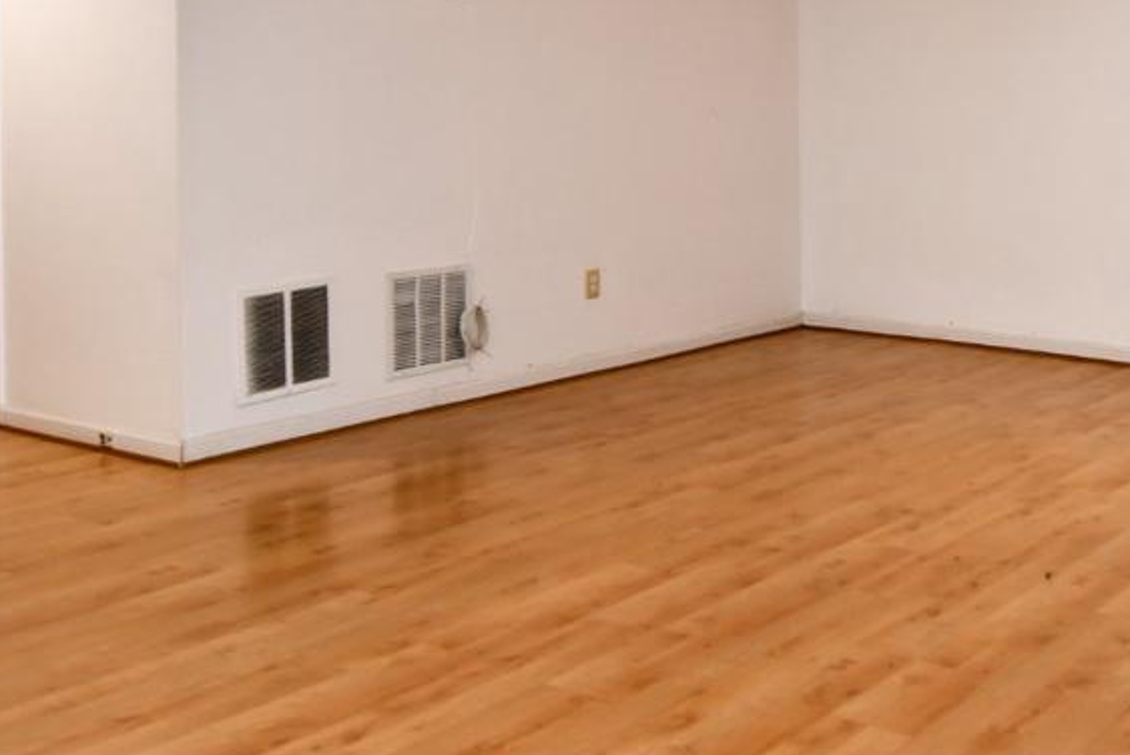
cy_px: 139
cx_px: 879
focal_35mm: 46
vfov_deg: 28.6
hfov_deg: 41.2
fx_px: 1445
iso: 360
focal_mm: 12
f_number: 4
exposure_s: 1/60
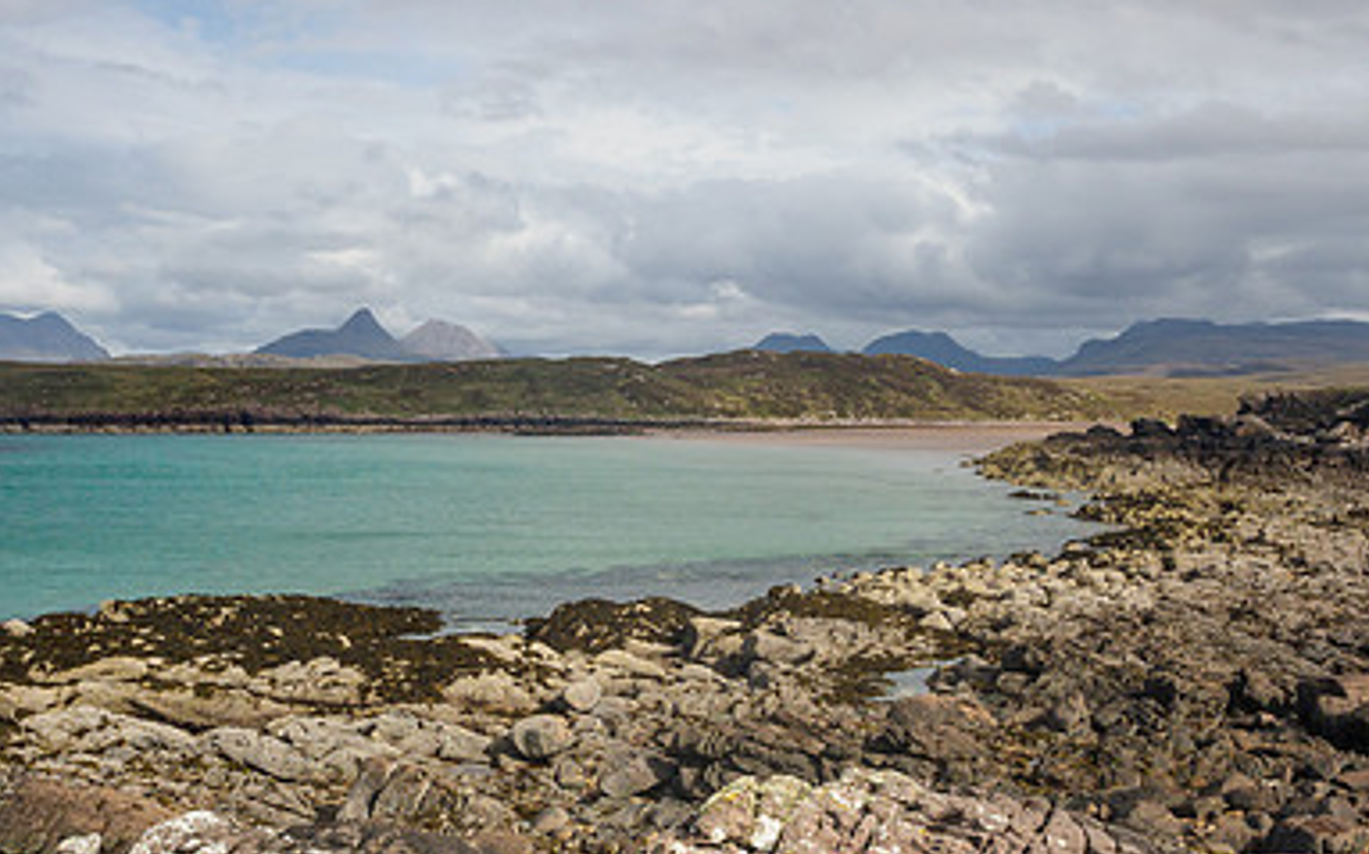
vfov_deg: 31.0
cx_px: 787
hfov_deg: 48.1
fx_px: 1529
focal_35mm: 41
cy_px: 550
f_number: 7.1
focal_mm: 12
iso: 200
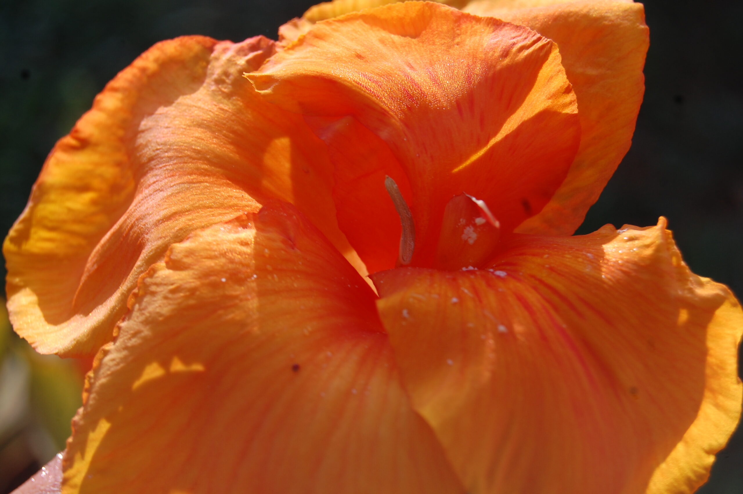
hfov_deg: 24.6
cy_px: 247
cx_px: 372
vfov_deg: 16.5
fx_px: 1701
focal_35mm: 82
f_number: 8
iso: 200
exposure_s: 1/250
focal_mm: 55
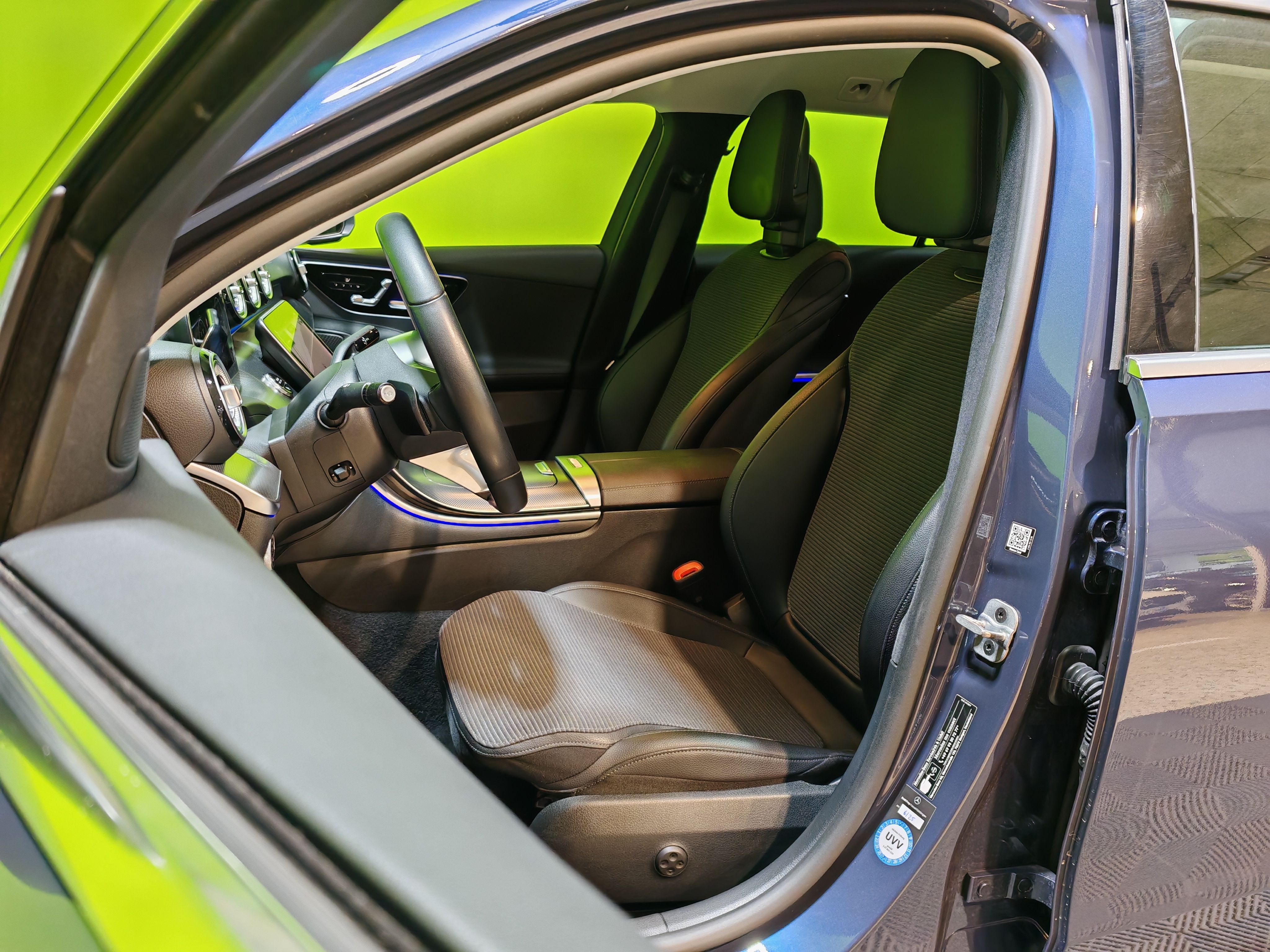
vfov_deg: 51.4
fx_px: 991
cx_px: 635
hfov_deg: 65.3
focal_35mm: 27
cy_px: 476
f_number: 1.4
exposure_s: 1/100
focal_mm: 6.83
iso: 200
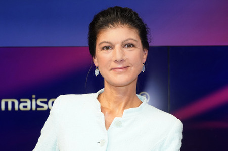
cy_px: 76
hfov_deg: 53.2
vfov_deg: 36.8
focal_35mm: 36
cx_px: 114
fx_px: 228
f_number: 5
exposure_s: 1/125
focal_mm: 36
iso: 2000
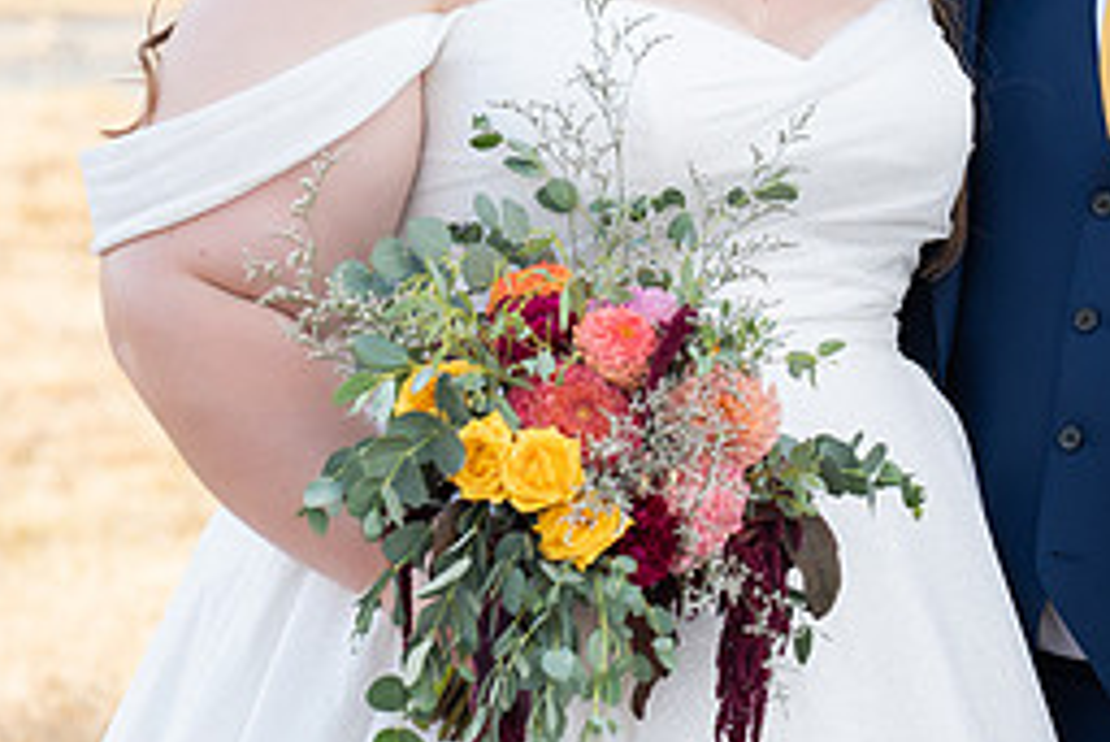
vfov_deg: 5.4
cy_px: 18
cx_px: 1069
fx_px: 7897
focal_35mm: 256
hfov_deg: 8.0
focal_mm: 105
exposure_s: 1/320
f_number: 5
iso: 250
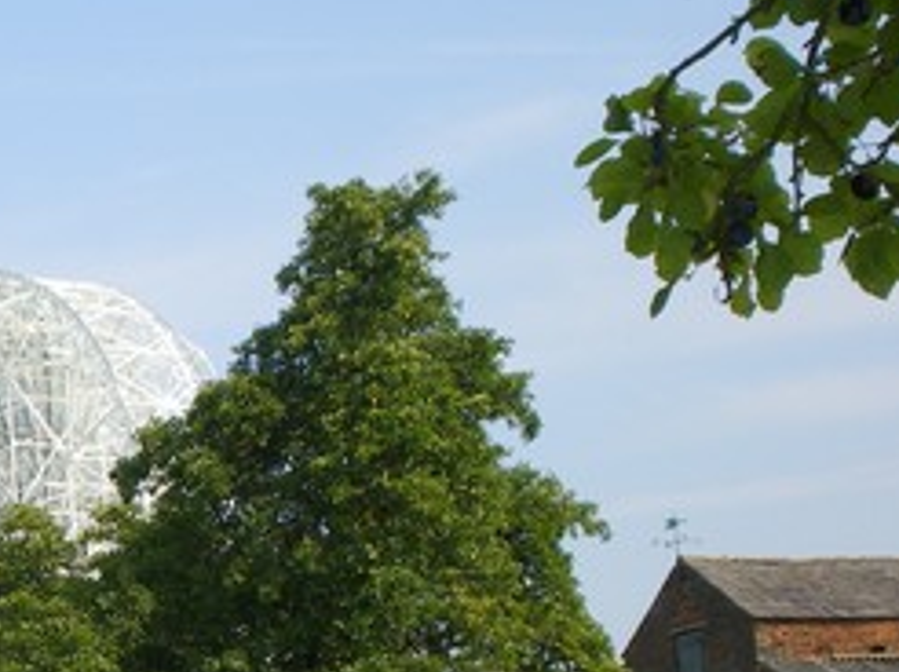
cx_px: -60
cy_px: 584
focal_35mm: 115
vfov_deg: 12.8
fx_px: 2984
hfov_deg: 16.7
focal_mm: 9.3
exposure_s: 1/320
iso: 64
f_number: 5.6
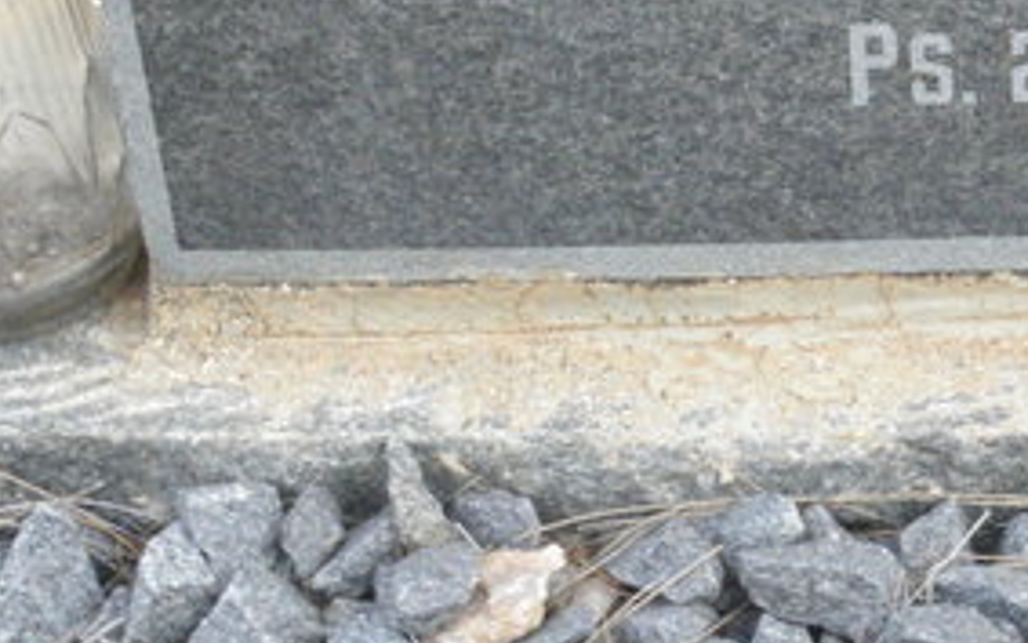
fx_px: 2186
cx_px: 897
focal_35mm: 78
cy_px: -251
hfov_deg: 25.7
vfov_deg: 15.7
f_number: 6.3
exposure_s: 1/15
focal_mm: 4.6
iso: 200
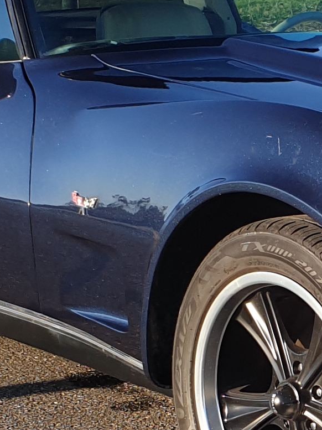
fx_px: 1676
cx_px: 425
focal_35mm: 135
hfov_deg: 10.7
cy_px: 398
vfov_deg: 14.4
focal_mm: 4.3
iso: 50
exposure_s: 1/539
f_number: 2.4
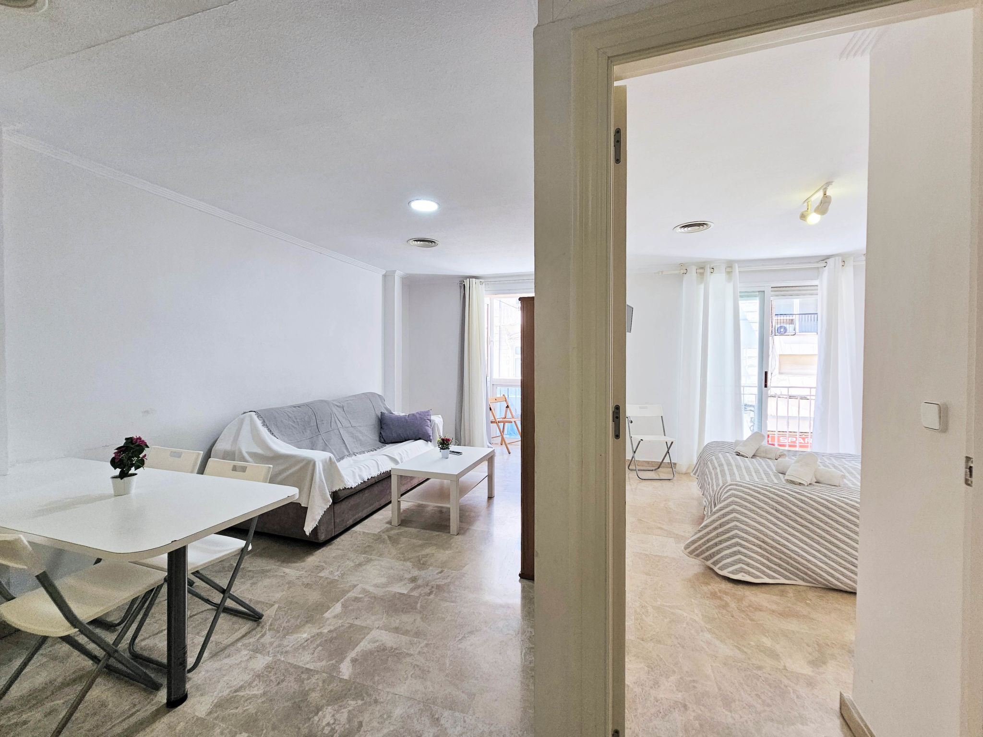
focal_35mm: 13
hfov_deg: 106.2
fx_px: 369
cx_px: 492
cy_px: 368
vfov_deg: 89.9
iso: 64
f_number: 2.2
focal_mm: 2.2
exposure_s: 1/100
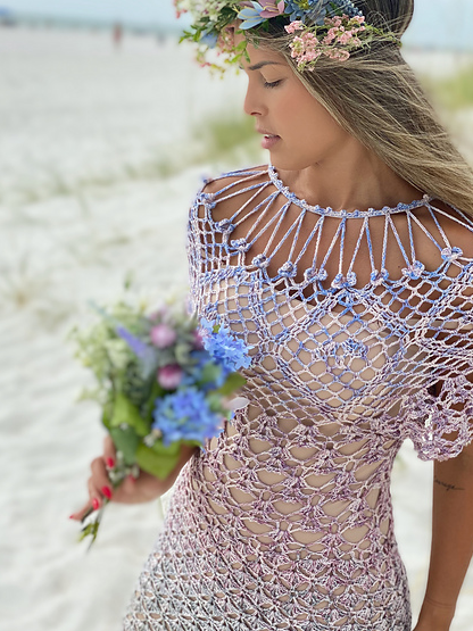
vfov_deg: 32.1
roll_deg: -5.3
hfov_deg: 24.4
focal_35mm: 60
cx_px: 242
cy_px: 271
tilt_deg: -11.0
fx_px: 1094
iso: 20
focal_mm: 6
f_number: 2
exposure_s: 1/1065
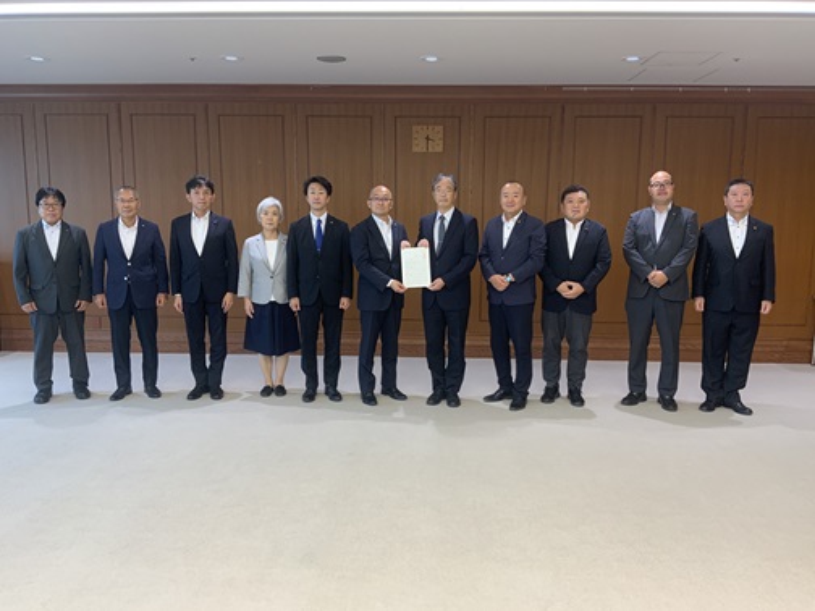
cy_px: 306
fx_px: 683
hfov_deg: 61.7
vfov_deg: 48.2
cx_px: 408
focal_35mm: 29
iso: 40
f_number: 1.8
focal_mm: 3
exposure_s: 1/50
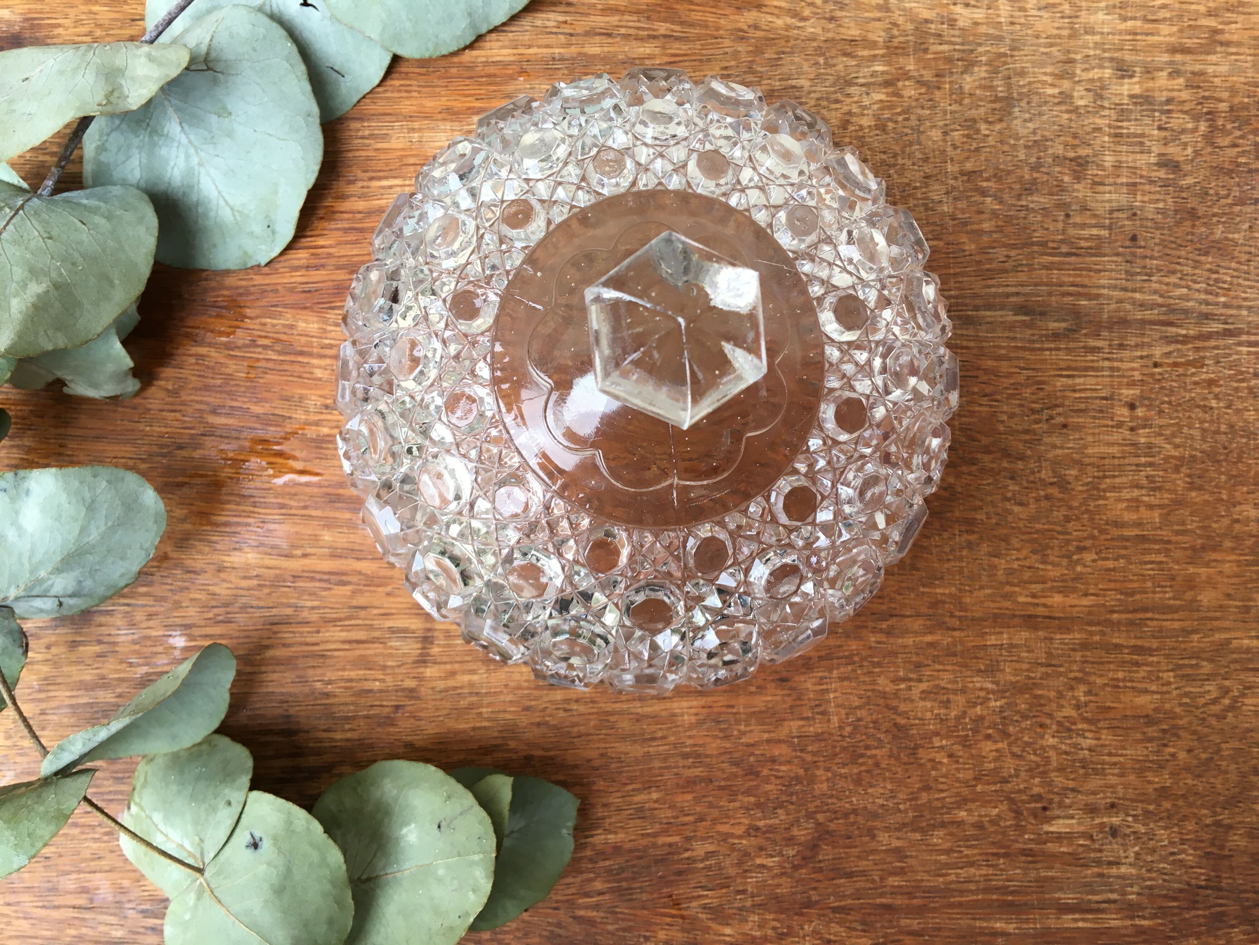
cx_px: 630
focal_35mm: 29
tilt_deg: -85.4
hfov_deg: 61.7
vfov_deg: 48.2
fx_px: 1055
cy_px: 472
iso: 64
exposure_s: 1/33
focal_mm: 4.15
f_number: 2.2
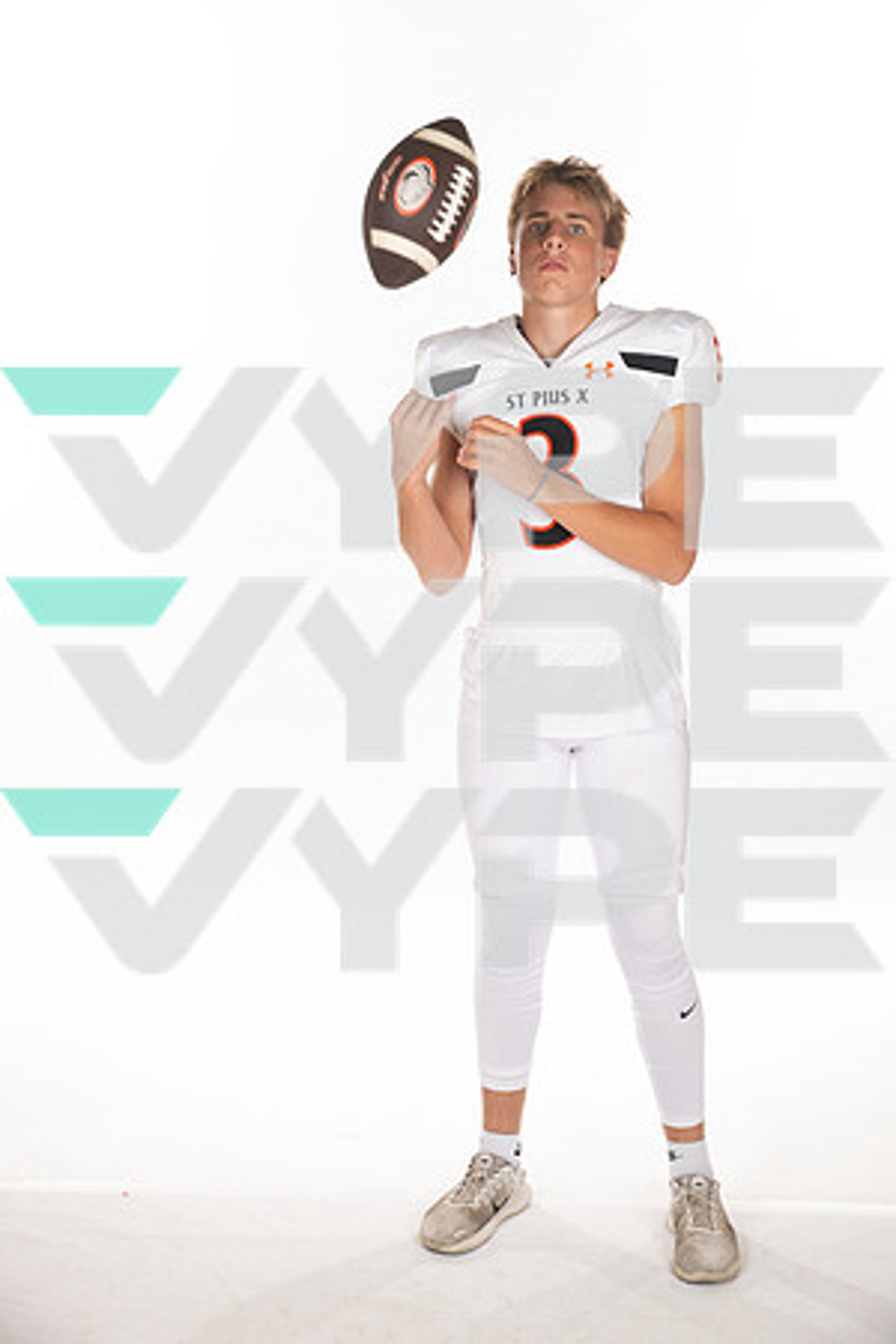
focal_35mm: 58
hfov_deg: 23.4
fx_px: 2165
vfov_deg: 34.5
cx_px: 448
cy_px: 672
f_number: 8
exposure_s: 1/320
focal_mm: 58
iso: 800
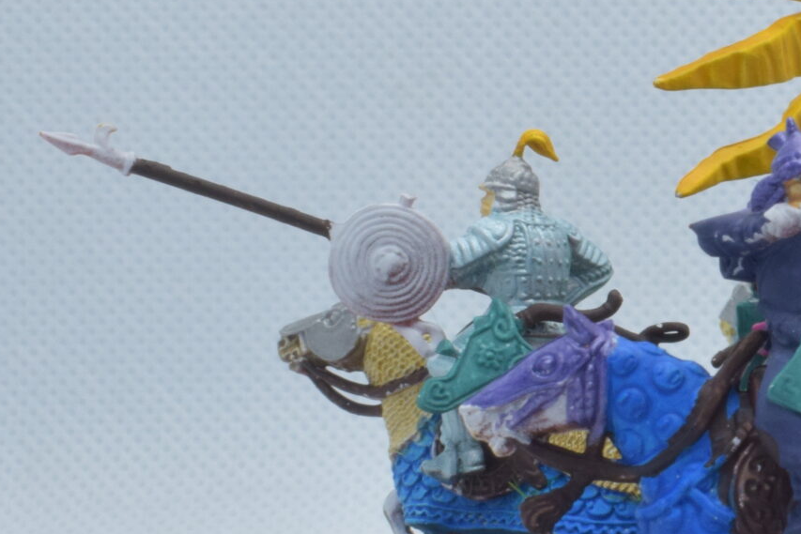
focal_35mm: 122
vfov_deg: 11.3
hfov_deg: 16.1
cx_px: 998
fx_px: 2704
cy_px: 315
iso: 800
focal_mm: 27
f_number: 22
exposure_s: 1/60
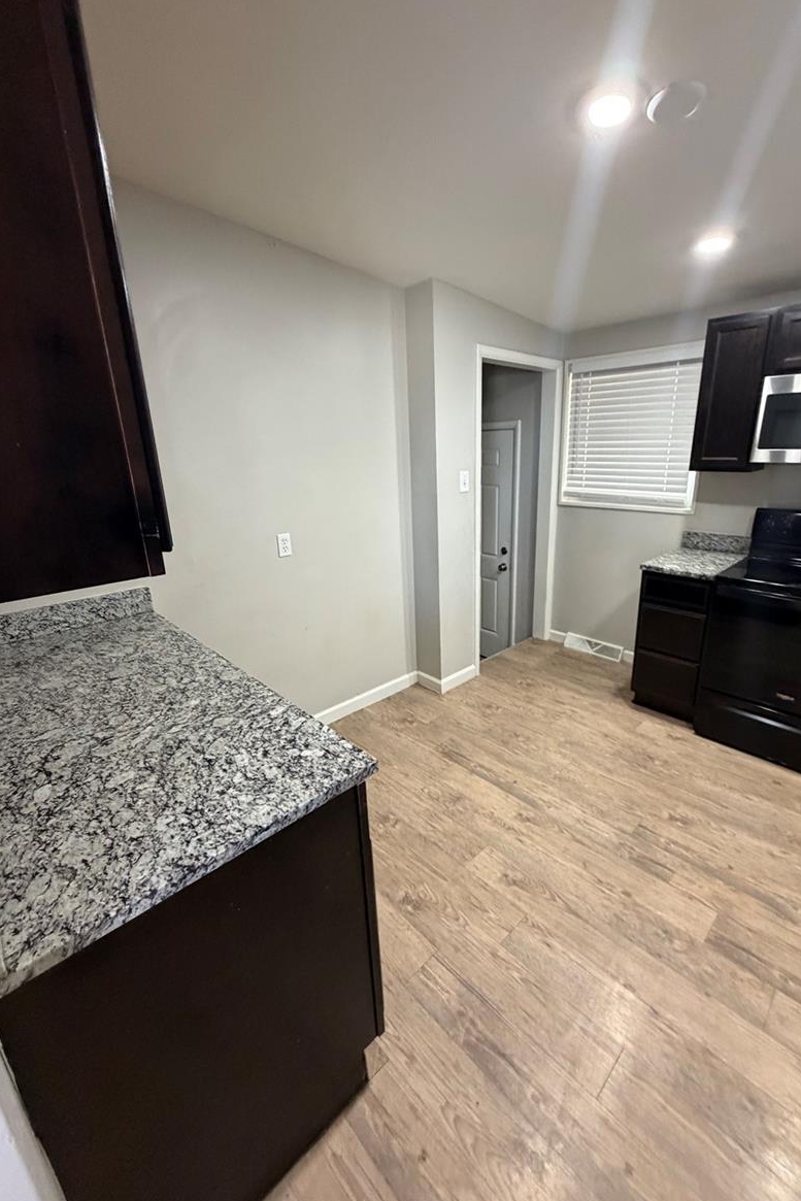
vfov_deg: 100.4
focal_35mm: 15
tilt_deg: -15.2
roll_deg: +2.1
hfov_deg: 77.2
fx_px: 500
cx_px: 433
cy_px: 598
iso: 500
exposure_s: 1/60
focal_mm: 2.22
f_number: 2.2
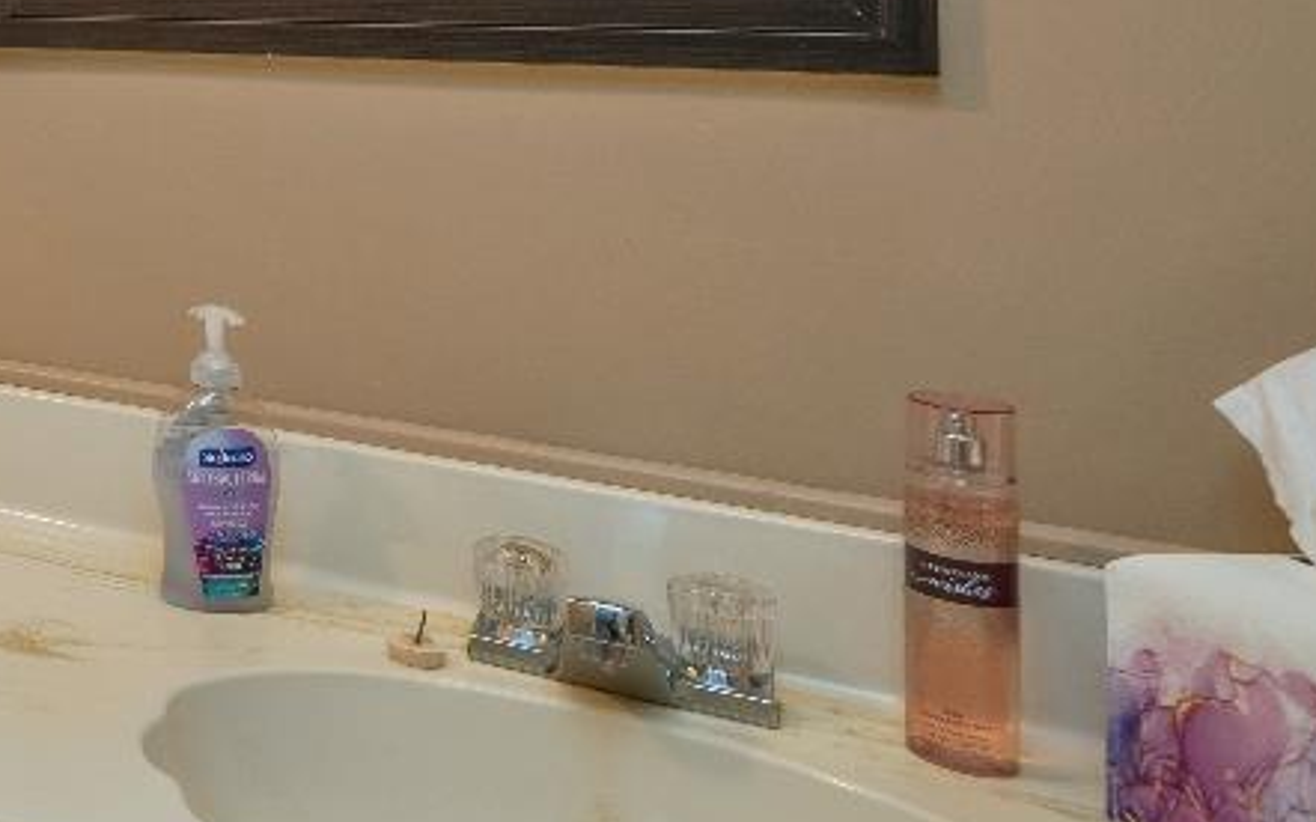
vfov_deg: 26.3
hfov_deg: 31.1
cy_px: -83
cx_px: -506
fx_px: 1614
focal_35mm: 45
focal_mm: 13
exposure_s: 1/15
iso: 320
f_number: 6.3
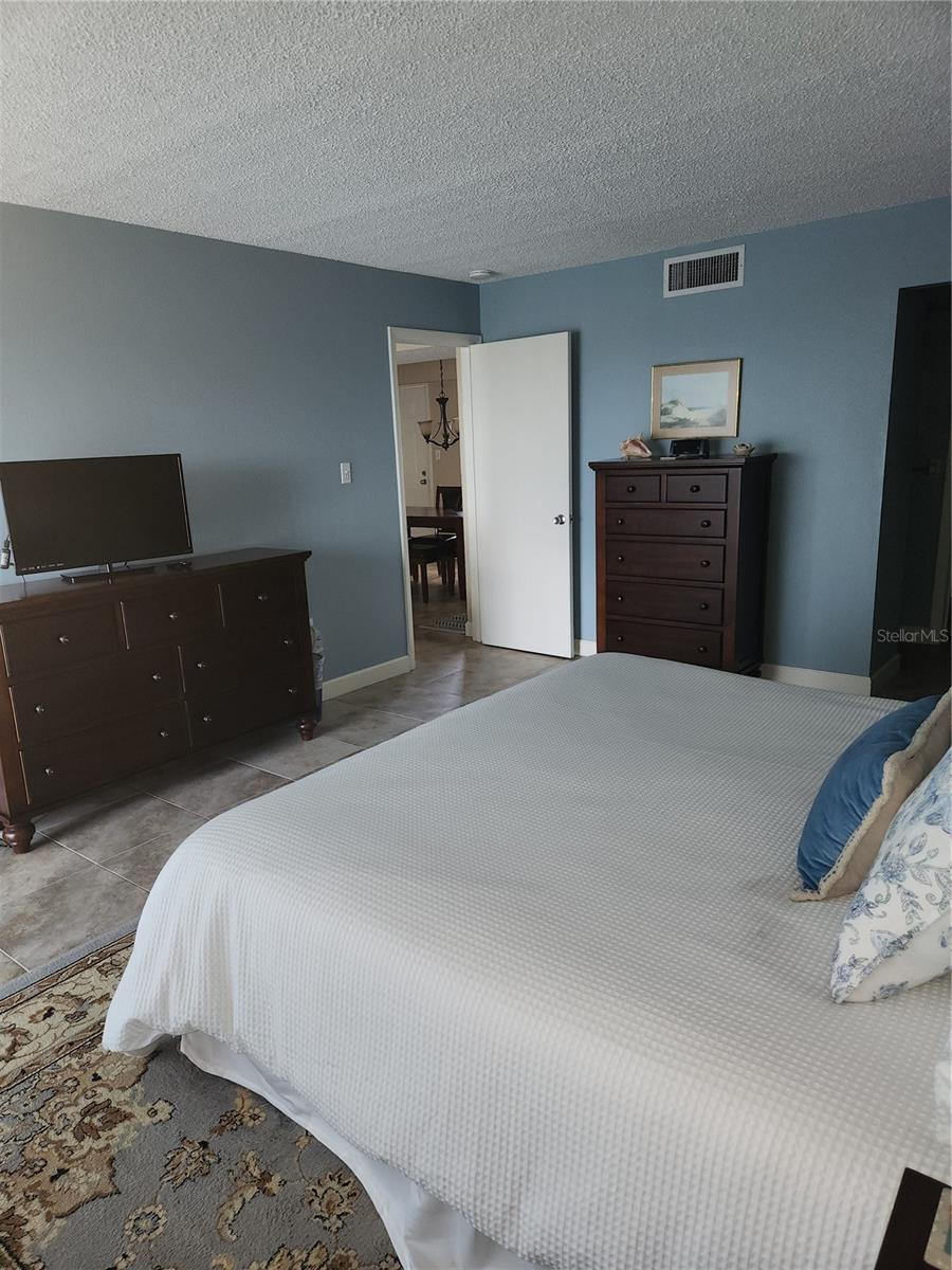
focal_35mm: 23
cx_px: 476
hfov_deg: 58.9
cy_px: 635
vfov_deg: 73.9
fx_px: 843
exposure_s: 1/30
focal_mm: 5.4
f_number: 1.8
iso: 100
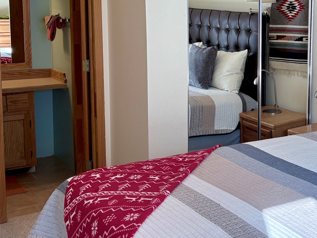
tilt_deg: -5.4
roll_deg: -0.5
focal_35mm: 49
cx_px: 271
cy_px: 60
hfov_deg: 37.0
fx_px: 449
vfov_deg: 29.2
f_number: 1.6
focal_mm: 5.96
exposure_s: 1/240
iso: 80
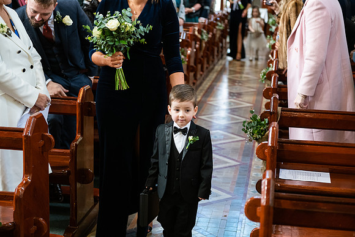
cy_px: 118
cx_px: 178
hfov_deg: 28.8
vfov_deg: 19.5
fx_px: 690
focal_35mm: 70
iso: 800
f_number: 3.5
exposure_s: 1/160
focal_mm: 70
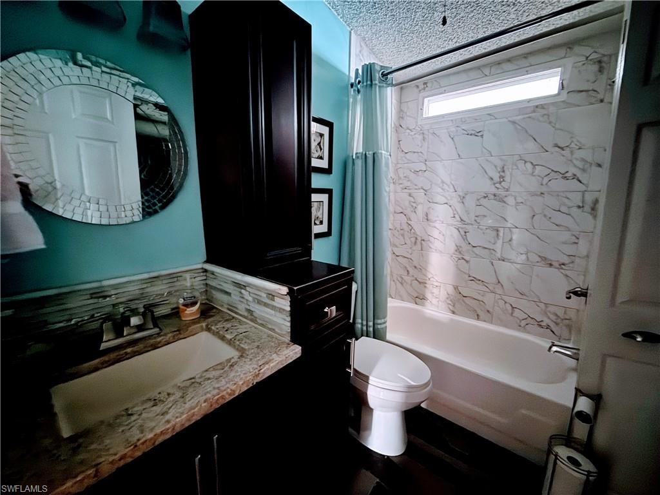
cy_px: 248
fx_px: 267
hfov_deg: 102.1
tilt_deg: -9.9
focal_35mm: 14
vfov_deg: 85.7
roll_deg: -1.1
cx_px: 330
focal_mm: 2.22
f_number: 2.2
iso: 1250
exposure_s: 1/4
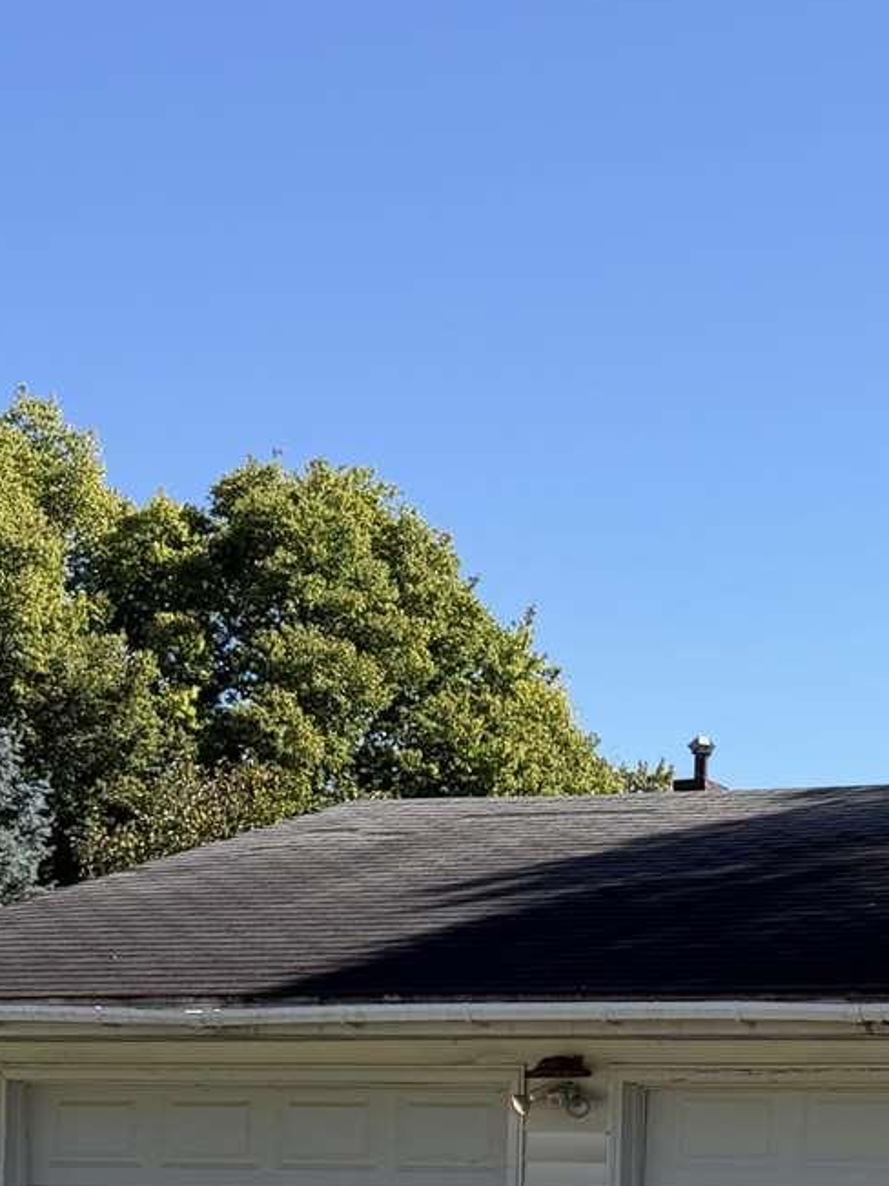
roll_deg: +0.3
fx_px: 2912
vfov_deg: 22.2
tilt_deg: +1.1
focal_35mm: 85
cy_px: 1168
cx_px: 1157
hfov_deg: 16.4
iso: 80
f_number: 1.78
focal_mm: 6.76
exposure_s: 1/3145
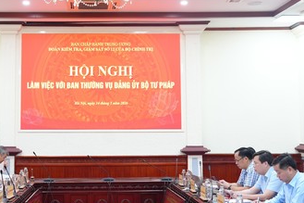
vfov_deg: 21.9
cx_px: 103
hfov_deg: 32.2
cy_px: 87
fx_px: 523
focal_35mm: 62
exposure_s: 1/250
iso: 3200
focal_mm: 34
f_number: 3.5
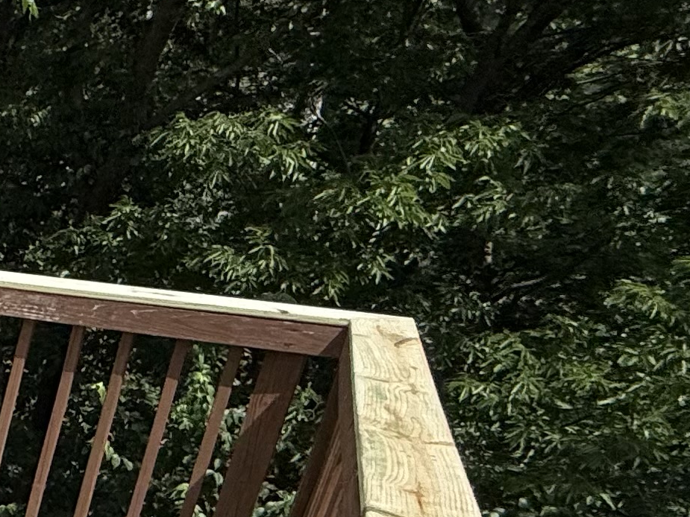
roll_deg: -2.0
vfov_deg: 23.0
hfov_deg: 19.0
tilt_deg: -22.0
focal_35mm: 61
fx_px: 1216
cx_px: -691
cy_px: 521
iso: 50
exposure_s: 1/3663
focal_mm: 2.22
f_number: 2.2
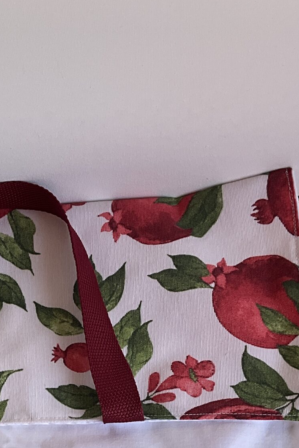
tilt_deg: -67.4
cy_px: 431
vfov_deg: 27.8
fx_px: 860
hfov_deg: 19.4
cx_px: 35
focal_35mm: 69
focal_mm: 3
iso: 25
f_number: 1.8
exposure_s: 1/346
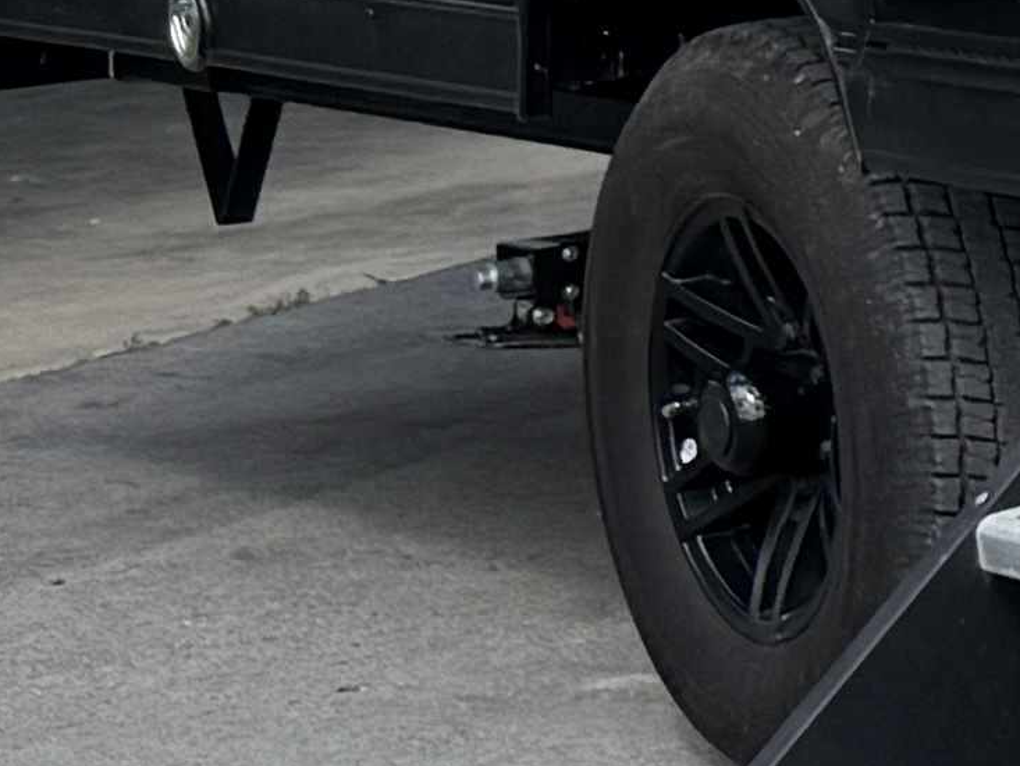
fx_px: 5511
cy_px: -501
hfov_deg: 8.4
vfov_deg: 7.7
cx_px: 3324
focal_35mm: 187
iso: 80
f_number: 1.78
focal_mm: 6.76
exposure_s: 1/3425
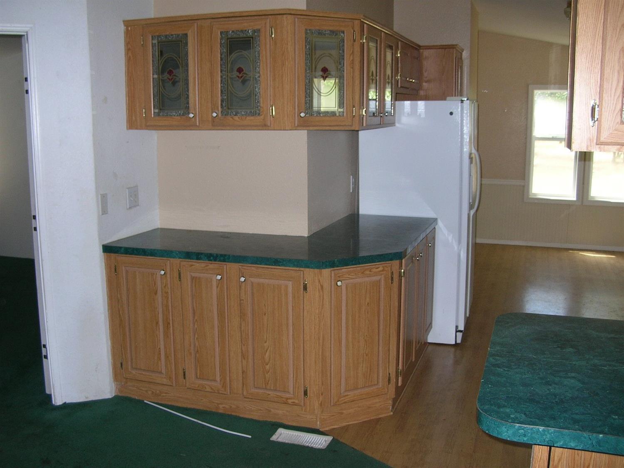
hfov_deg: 51.4
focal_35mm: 36
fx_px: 649
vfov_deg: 39.7
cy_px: 234
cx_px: 312
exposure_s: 1/60.1
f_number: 2.7
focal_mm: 6
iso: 50
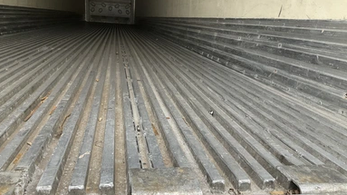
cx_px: 173
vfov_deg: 35.6
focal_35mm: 33
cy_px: 95
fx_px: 303
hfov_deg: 59.5
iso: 40
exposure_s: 1/122
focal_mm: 3
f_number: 1.8
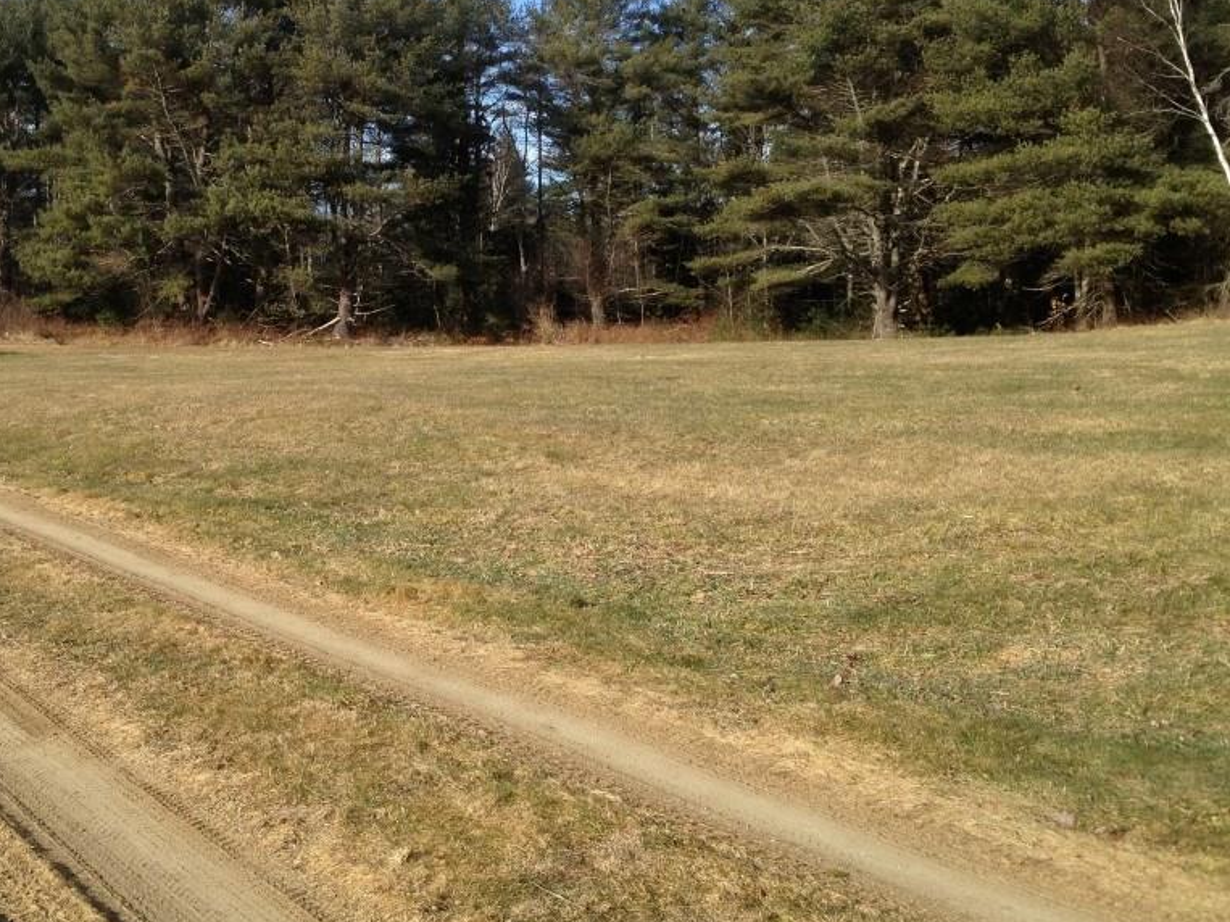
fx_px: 1670
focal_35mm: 47
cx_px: 434
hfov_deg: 40.1
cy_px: 369
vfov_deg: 30.8
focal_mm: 4.28
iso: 64
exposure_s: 1/986
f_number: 2.4
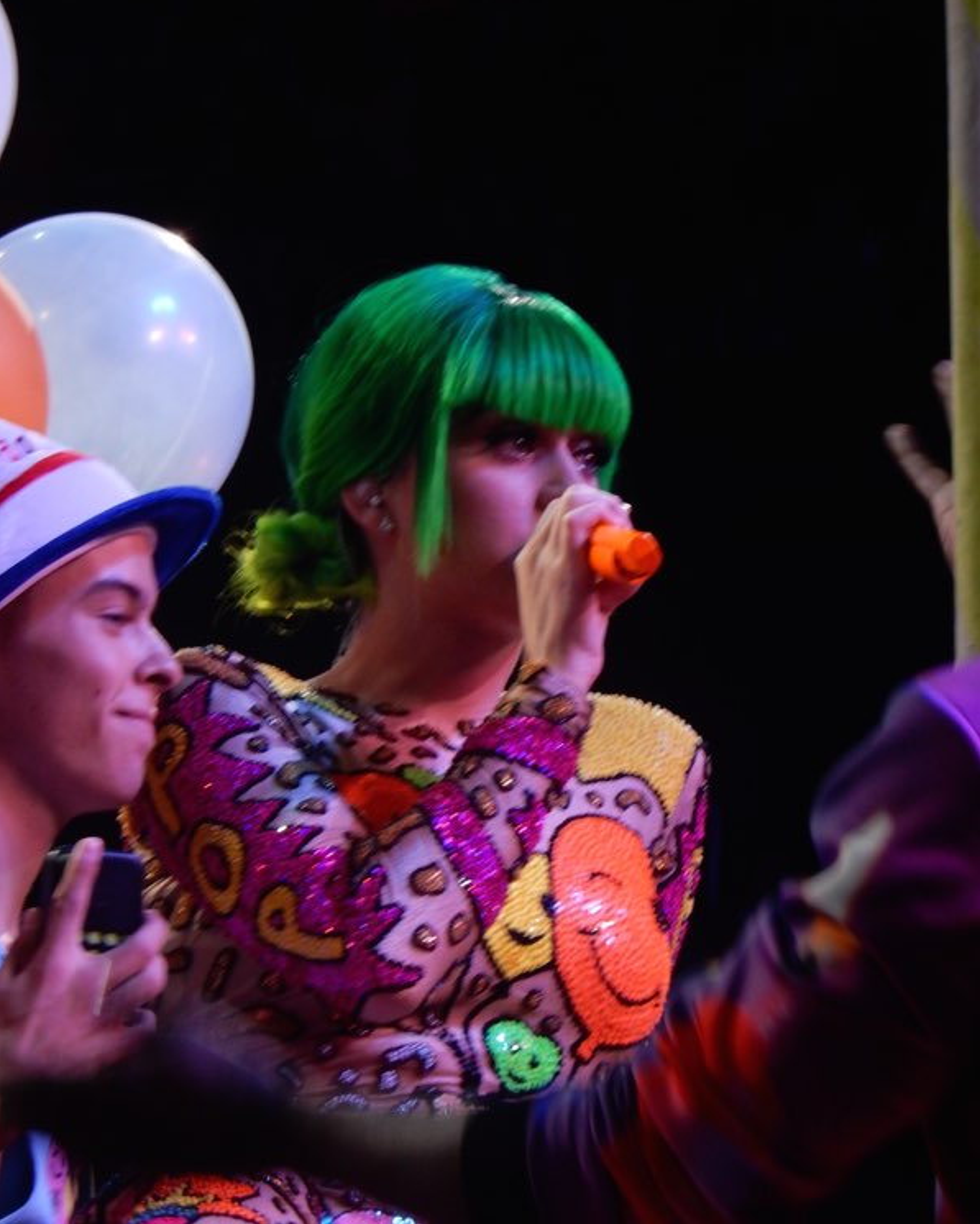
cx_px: 489
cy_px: 646
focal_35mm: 401
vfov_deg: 4.8
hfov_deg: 3.9
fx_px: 14535
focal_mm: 68.7
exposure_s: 1/125
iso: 400
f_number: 6.2
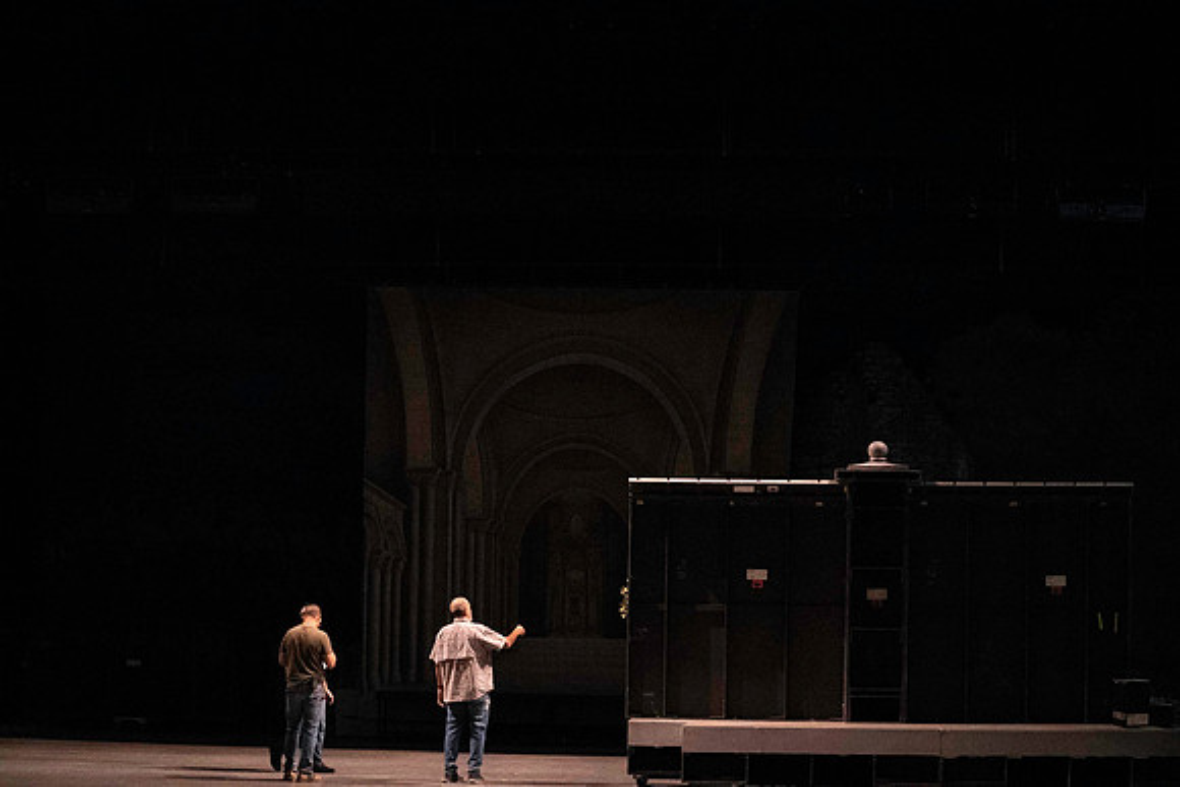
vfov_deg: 19.5
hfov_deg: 28.8
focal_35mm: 70
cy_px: 394
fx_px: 2295
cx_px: 590
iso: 25600
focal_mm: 70
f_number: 5
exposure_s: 1/320
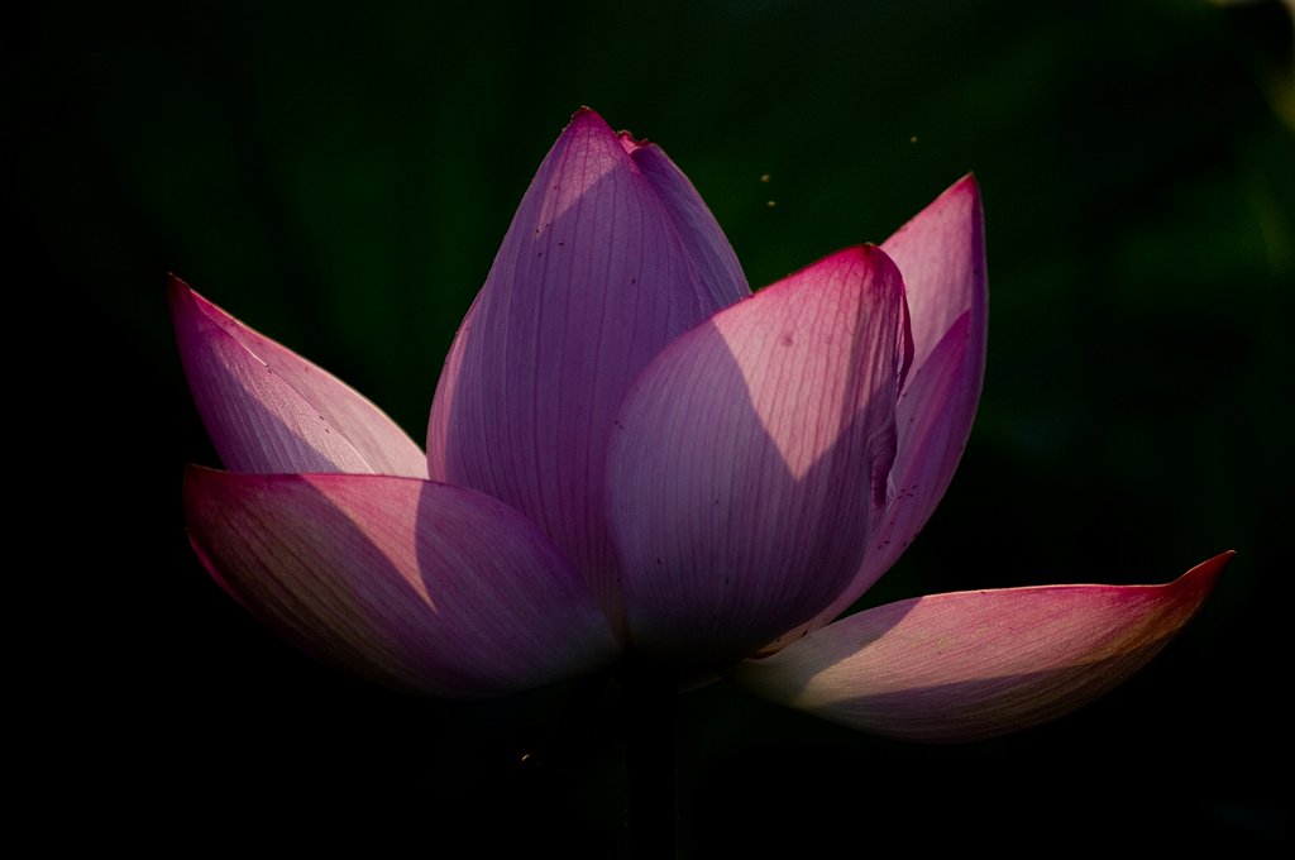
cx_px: 648
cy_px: 430
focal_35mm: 300
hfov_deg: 6.9
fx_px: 10778
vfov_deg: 4.6
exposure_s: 1/500
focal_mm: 200
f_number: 5.6
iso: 400
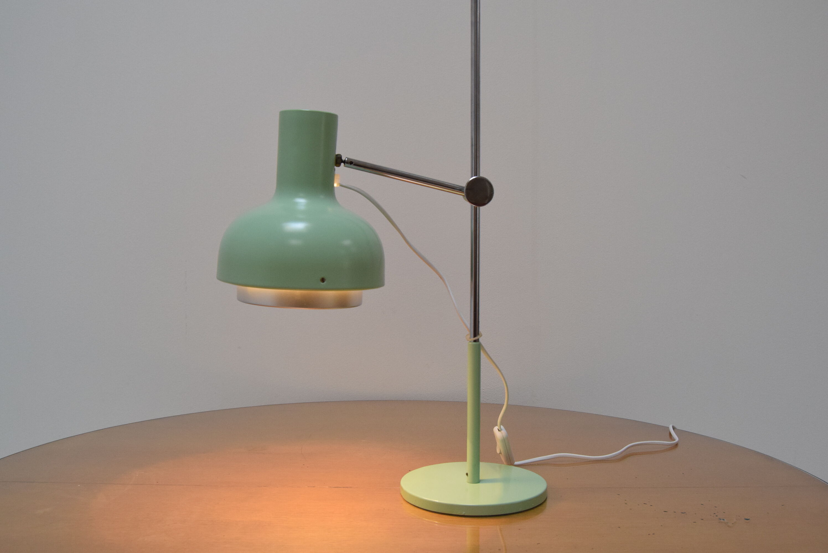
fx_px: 794
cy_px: 276
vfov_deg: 38.4
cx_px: 414
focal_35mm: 34
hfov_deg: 55.1
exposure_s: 1/200
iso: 1600
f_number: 7.1
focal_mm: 23
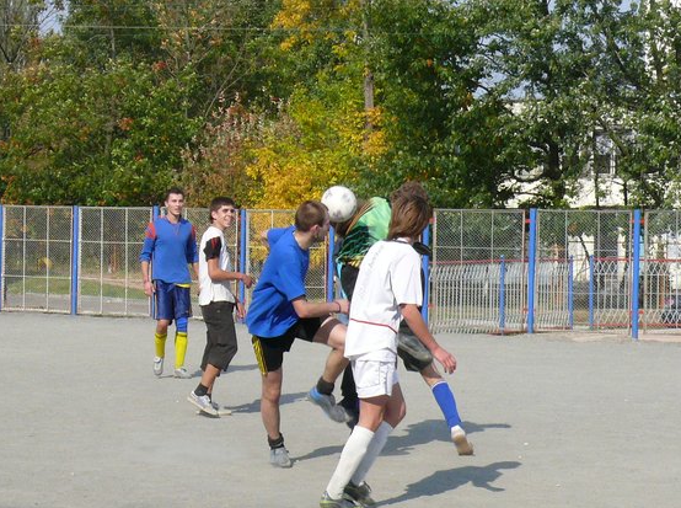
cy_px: 256
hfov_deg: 21.8
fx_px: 1767
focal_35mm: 90
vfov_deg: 16.4
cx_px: 339
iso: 200
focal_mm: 12.5
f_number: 9
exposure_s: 1/400
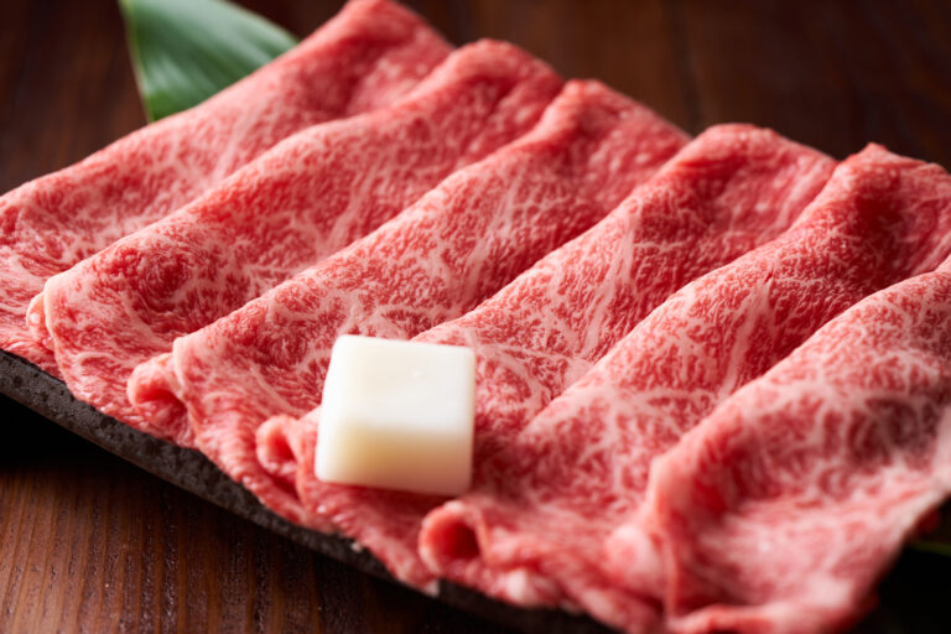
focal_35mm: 90
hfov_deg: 22.6
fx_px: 2377
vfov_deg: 15.2
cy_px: 317
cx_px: 476
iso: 100
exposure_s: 1/125
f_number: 5.6
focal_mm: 90
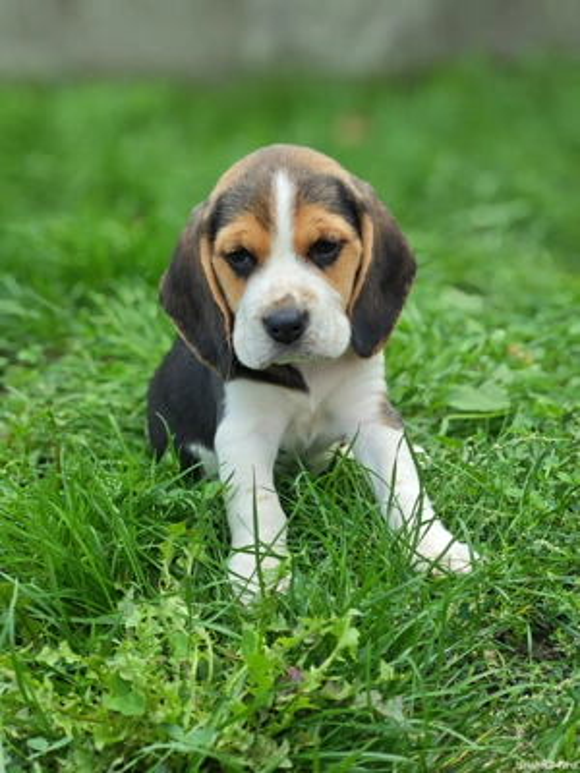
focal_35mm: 60
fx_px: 1340
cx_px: 290
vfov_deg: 32.2
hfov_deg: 24.4
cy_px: 386
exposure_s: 1/130
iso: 50
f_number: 2
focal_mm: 9
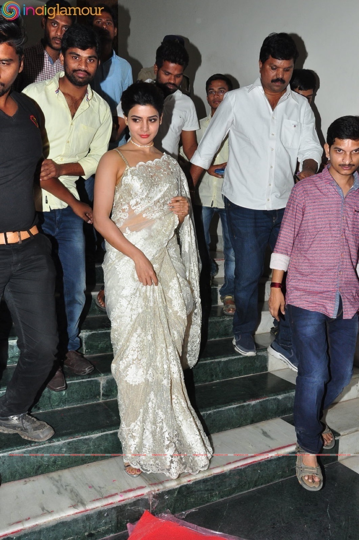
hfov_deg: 41.6
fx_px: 473
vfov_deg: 59.6
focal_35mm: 32
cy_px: 270
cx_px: 180
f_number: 11
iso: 640
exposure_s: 1/125
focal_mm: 21
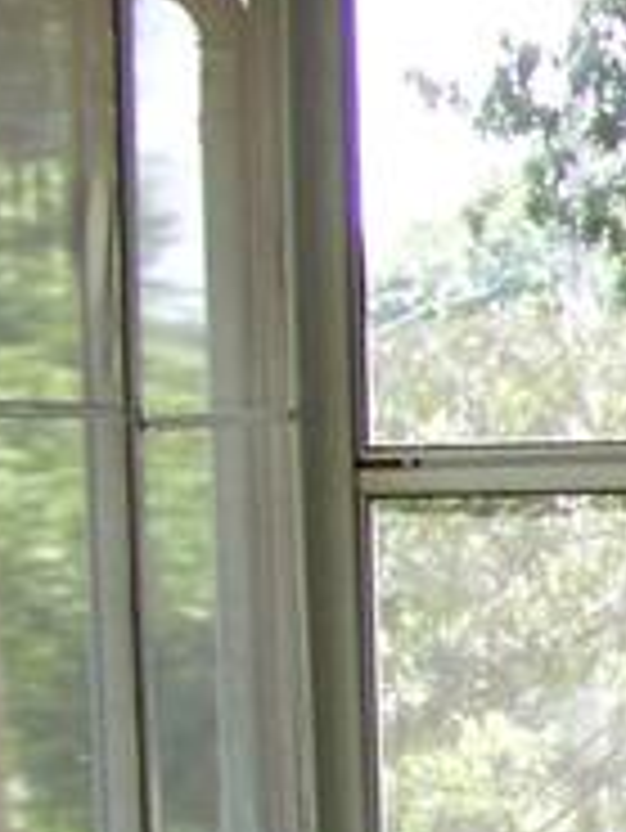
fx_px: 4793
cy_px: 828
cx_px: 1585
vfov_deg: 9.9
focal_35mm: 199
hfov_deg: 7.0
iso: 64
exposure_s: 1/30
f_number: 2.8
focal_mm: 5.85
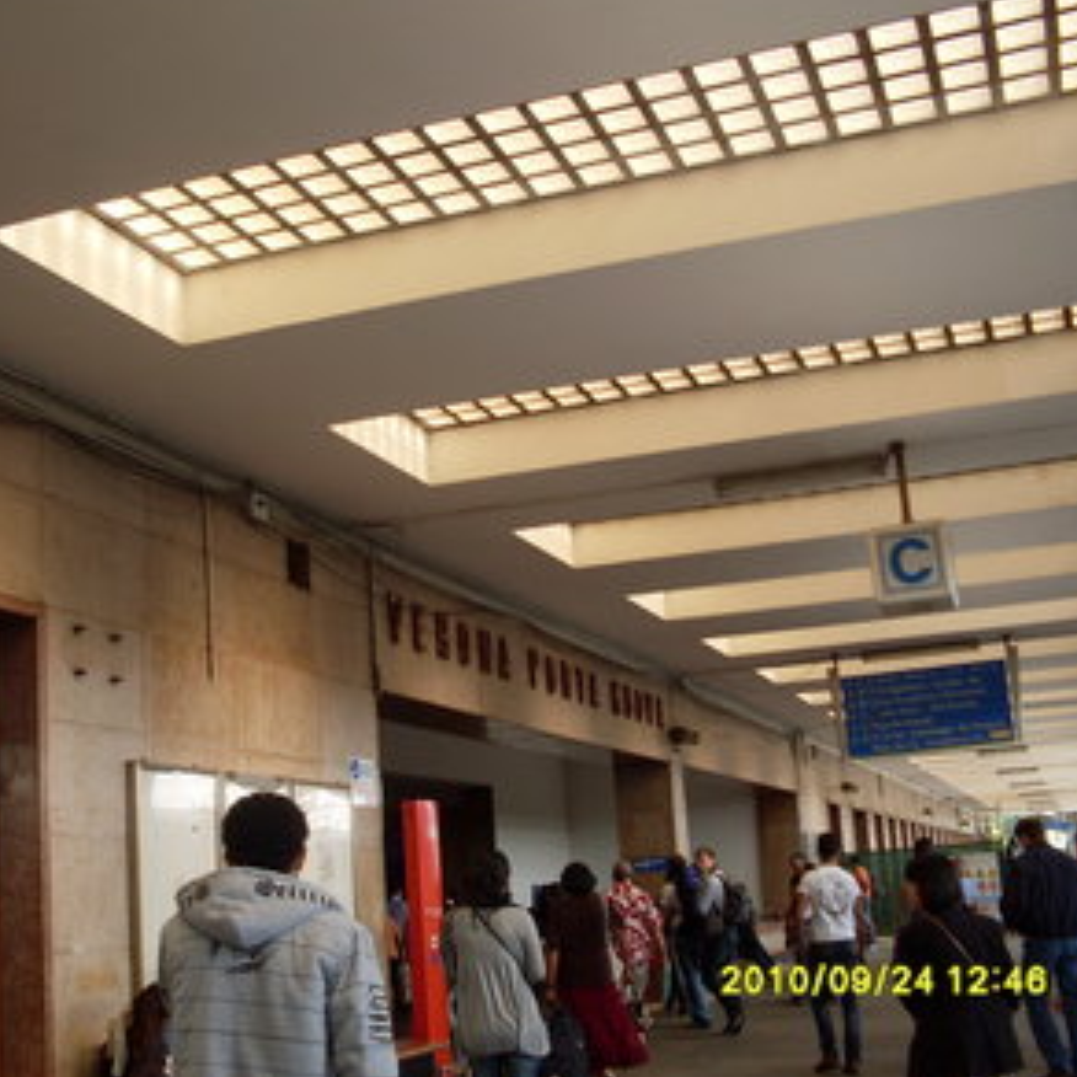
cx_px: 398
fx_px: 1619
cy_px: 535
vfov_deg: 36.8
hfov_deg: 36.6
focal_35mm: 46
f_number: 2.8
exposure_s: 1/125
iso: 80
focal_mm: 6.3
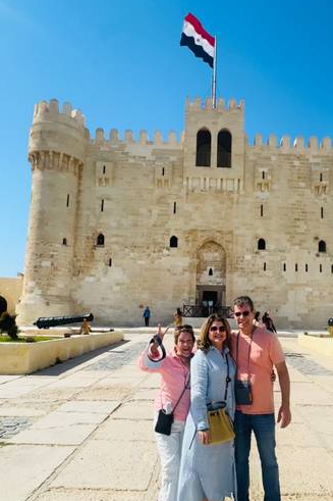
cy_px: 318
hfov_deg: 63.4
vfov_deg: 85.0
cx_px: 213
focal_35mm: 19
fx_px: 264
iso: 40
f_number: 2.2
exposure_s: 1/2174
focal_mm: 2.22
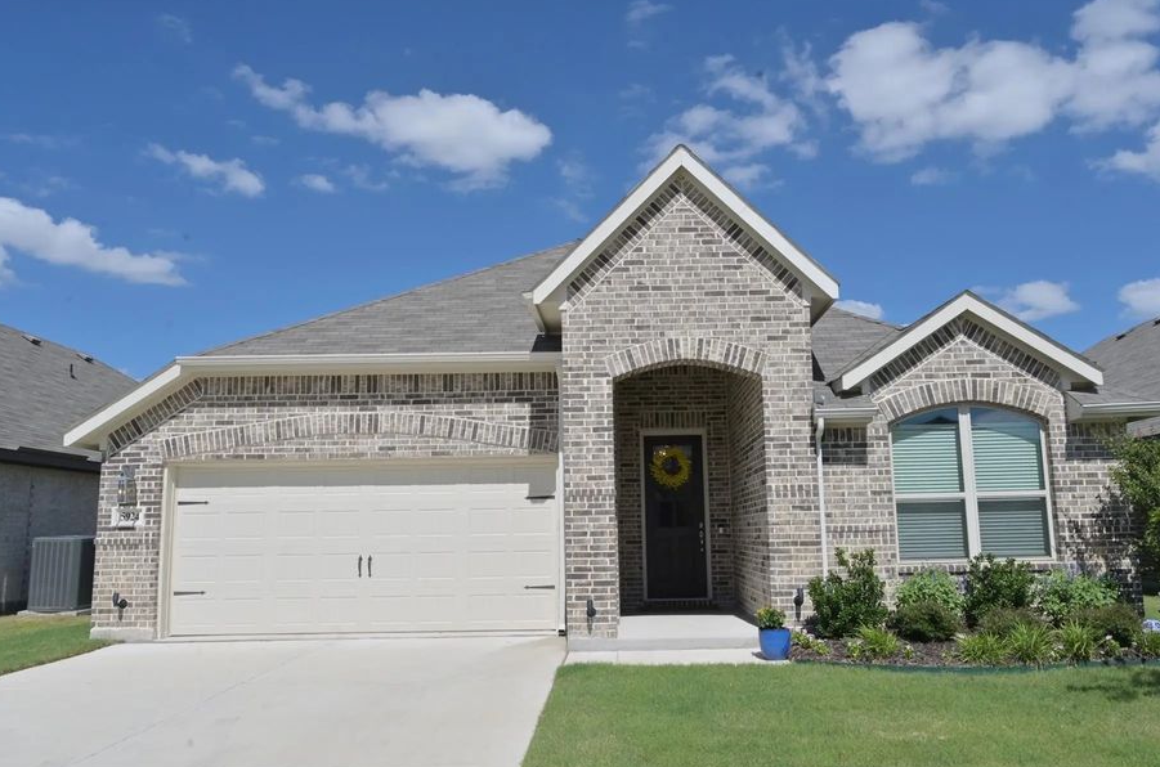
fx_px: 804
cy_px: 406
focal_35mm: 25
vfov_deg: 51.0
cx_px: 627
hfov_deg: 71.5
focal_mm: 22
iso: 200
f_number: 14
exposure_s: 1/800
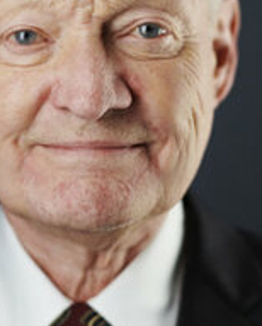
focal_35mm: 136
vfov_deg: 14.1
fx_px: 1316
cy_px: 160
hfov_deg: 11.4
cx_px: 92
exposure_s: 1/200
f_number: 2.5
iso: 500
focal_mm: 58
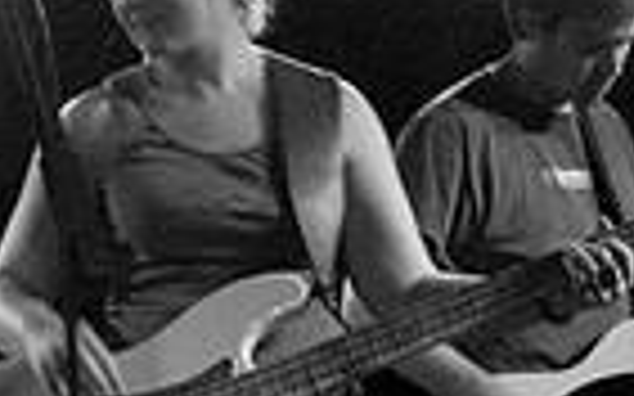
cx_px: -40
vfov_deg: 10.1
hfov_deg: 16.2
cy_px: -202
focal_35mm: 126
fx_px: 2176
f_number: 2.8
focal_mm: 20
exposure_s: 1/50
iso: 1600
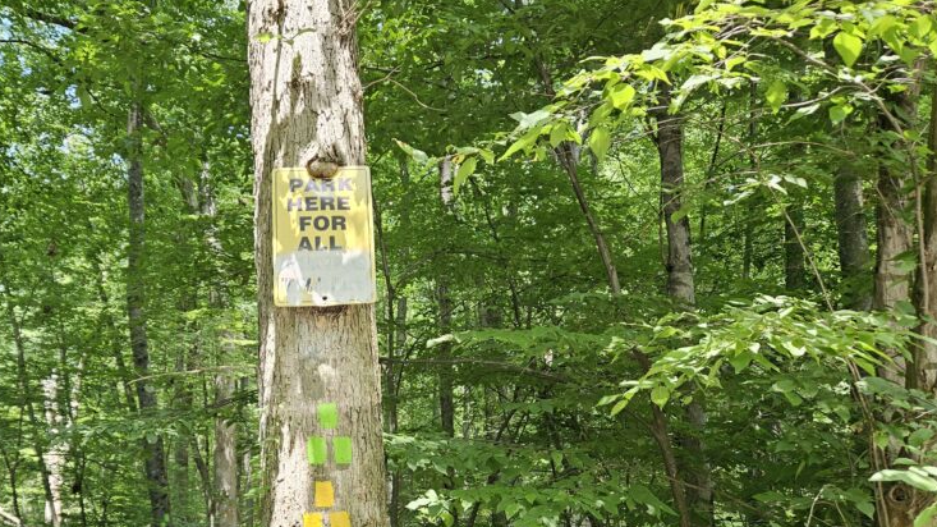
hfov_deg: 55.4
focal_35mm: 35
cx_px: 311
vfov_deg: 33.1
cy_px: 388
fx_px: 869
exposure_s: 1/180
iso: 40
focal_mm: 5.4
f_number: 1.8
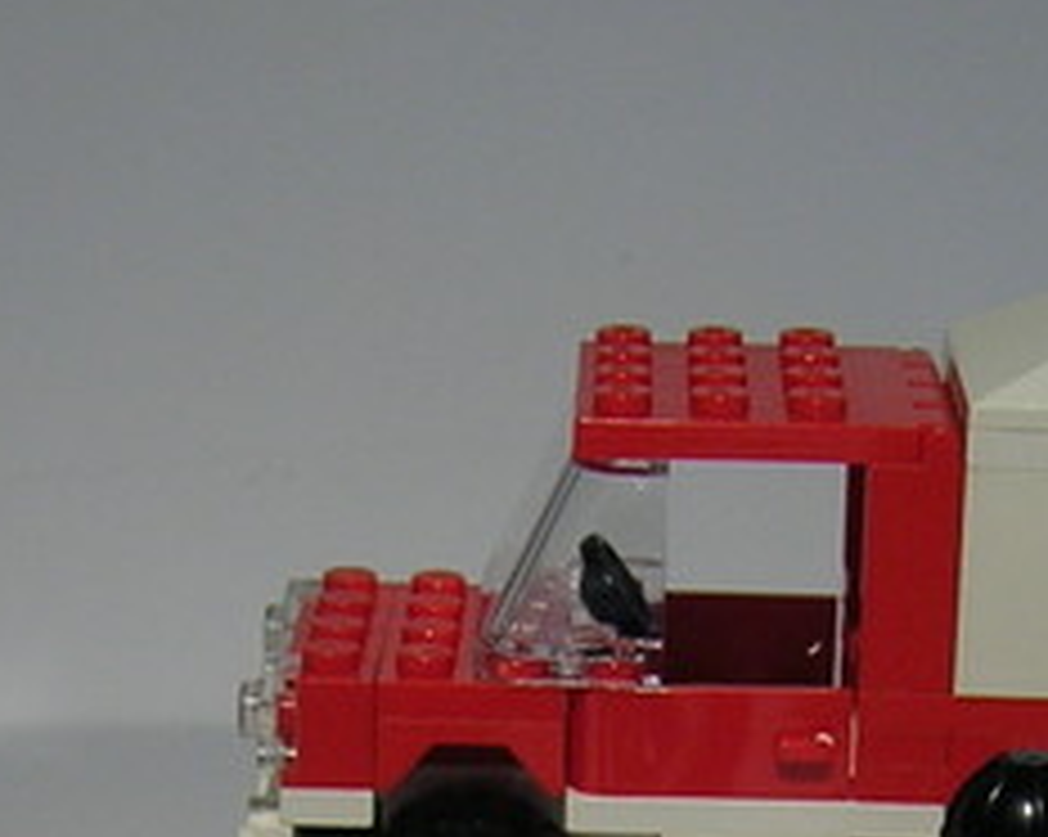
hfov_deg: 15.0
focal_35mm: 128
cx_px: 778
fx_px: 3967
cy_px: 1361
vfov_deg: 11.4
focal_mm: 5.7
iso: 50
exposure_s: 1/54
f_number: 2.9
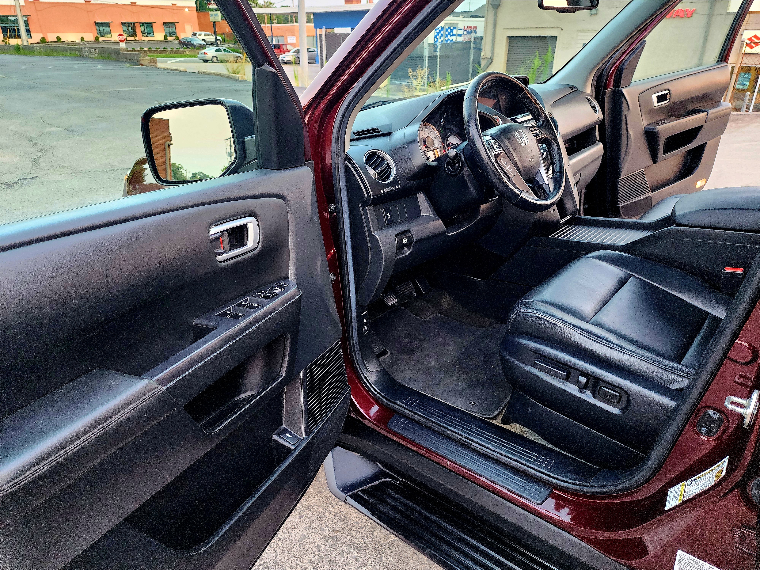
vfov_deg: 58.9
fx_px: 505
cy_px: 285
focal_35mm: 23
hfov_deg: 73.9
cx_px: 380
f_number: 1.8
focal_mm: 6.4
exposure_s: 1/120
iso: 800
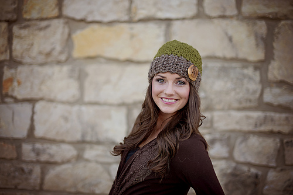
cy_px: 98
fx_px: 407
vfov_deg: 27.0
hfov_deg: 39.6
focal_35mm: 50
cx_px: 146
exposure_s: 1/160
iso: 100
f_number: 1.8
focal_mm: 50
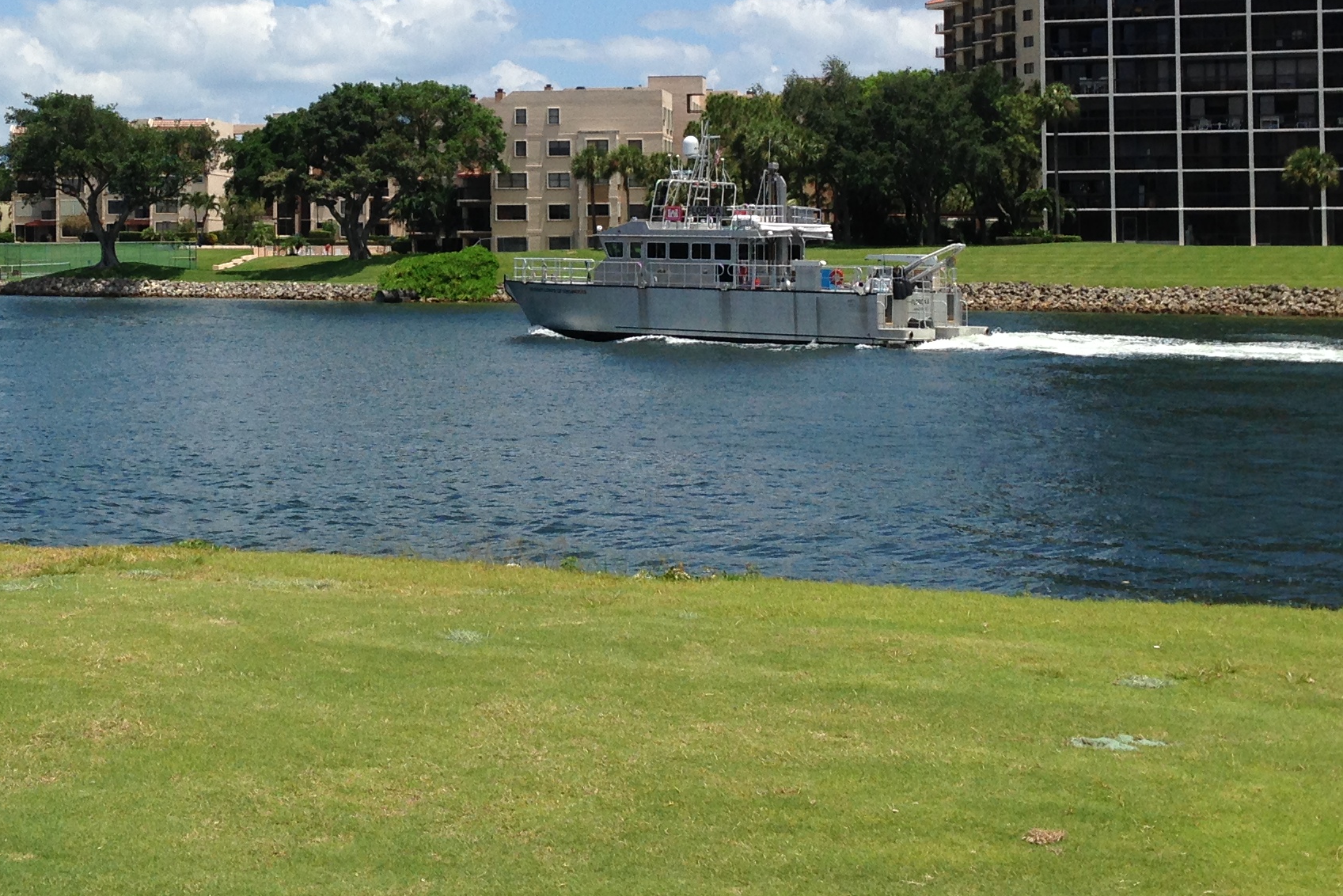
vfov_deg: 20.3
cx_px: 450
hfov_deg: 30.3
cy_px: 150
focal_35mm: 66
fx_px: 2462
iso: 50
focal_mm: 4.12
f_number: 2.4
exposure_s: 1/2584
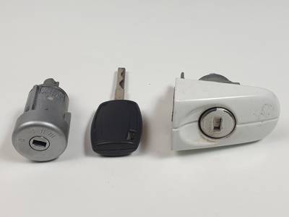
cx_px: 144
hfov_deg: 67.3
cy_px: 108
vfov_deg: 53.1
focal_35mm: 26
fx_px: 217
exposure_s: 1/182
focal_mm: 4.3
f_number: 2.4
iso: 50
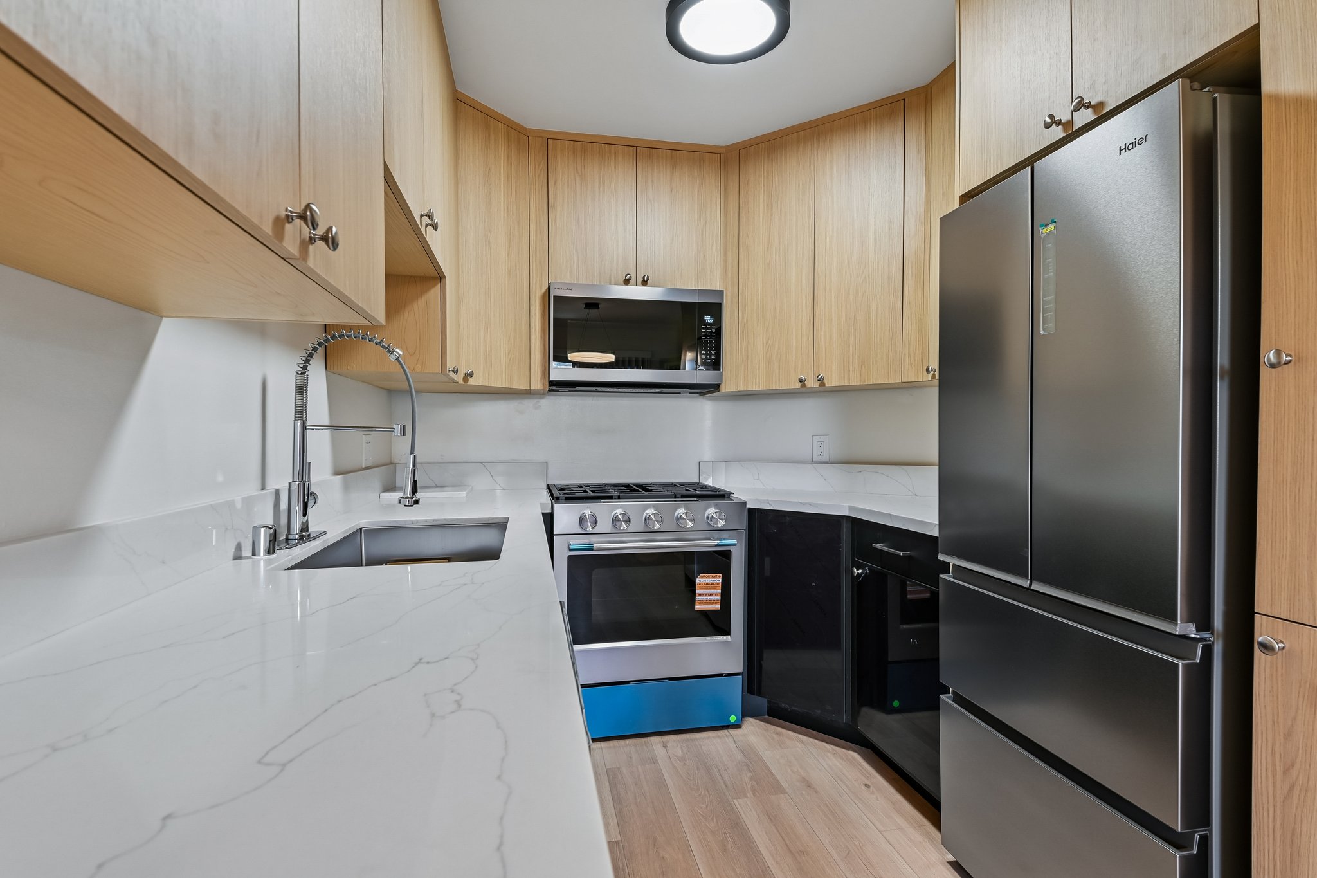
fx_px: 658
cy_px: 439
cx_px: 658
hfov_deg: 90.0
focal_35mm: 18
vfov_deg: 67.4
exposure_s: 1/5
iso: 250
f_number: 8
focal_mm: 18
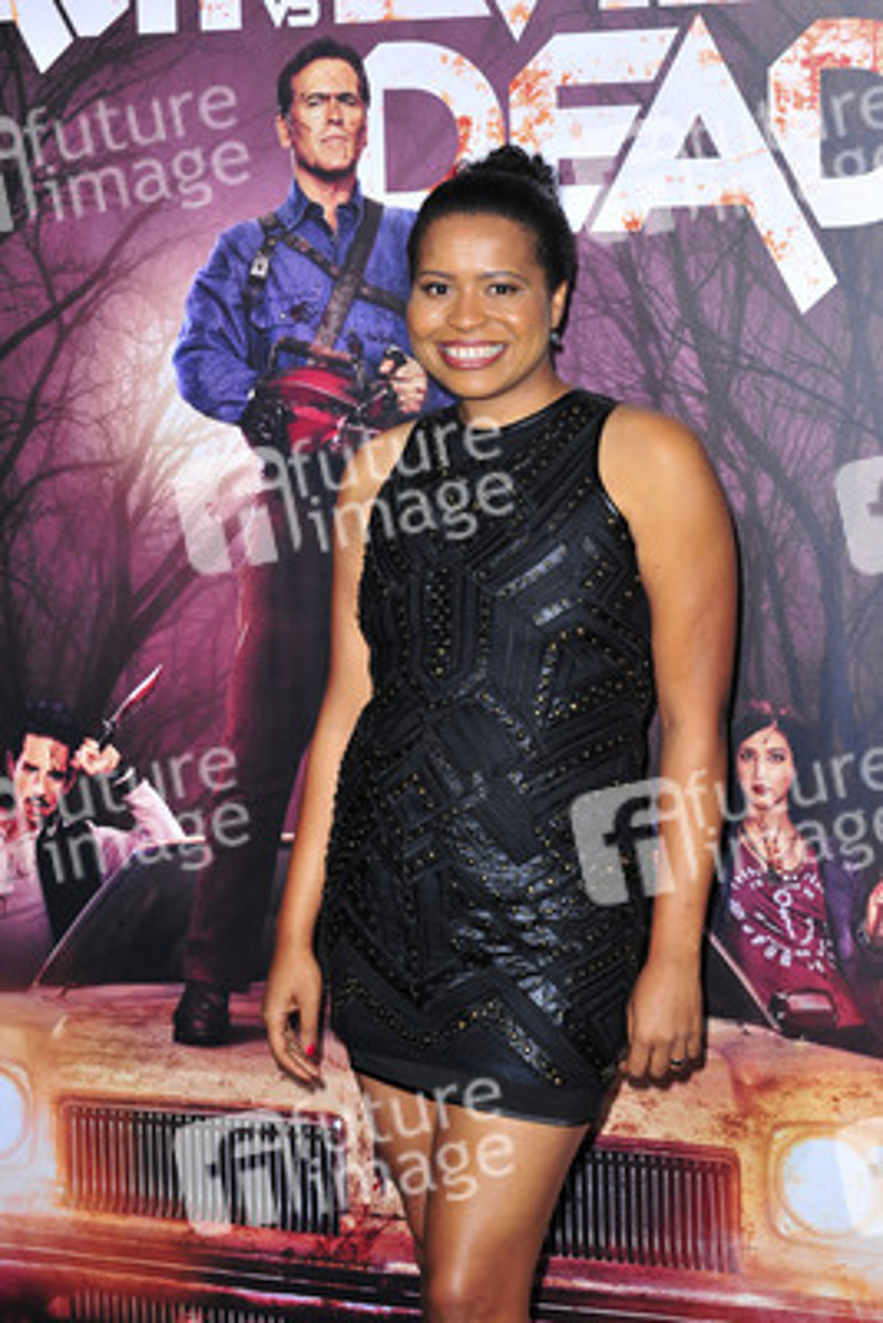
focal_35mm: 70
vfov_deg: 28.8
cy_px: 662
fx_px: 2573
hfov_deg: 19.5
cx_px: 442
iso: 500
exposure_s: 1/320
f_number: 5.6
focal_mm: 70
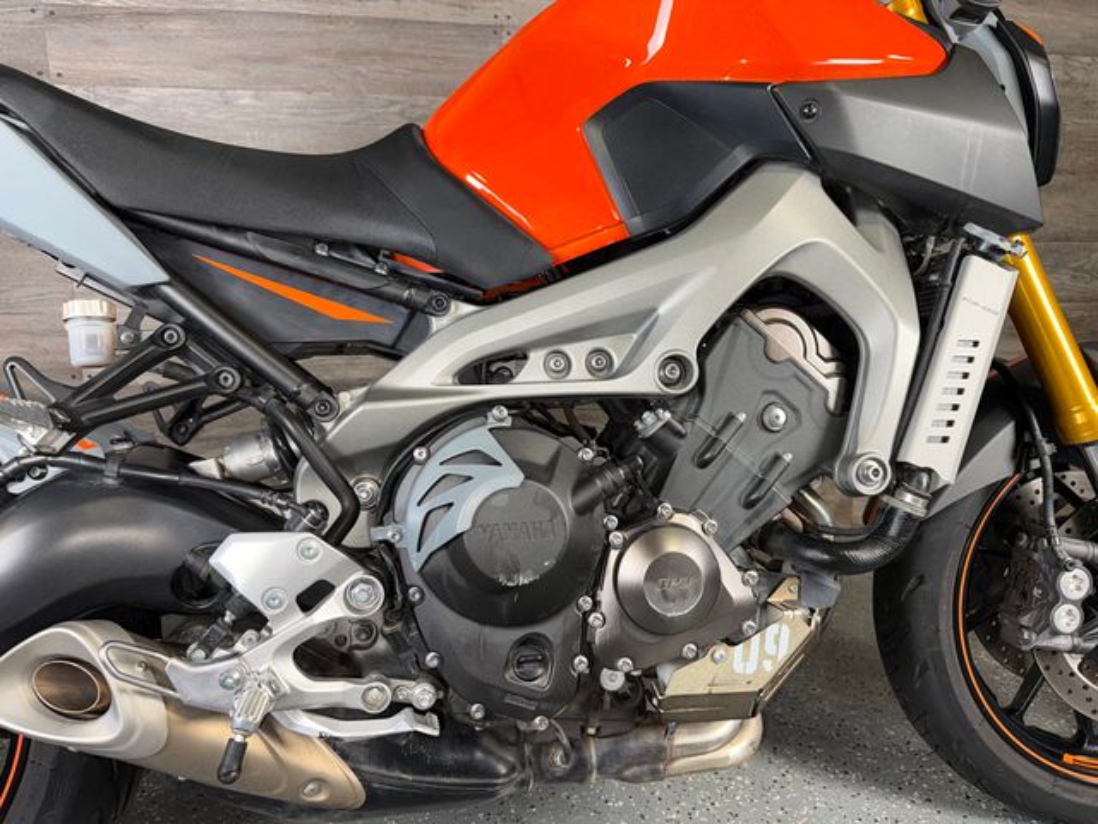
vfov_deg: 56.8
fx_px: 761
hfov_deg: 71.6
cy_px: 412
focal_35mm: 24
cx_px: 549
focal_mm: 6.76
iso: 64
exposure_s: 1/26
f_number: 1.78
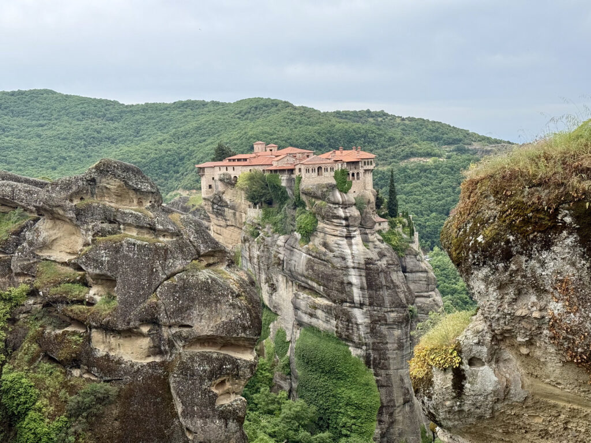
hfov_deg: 39.7
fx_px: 820
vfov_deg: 30.3
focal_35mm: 48
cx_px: 296
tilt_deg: -4.6
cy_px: 222
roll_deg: +2.9
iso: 80
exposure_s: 1/2088
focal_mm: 6.76
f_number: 1.78
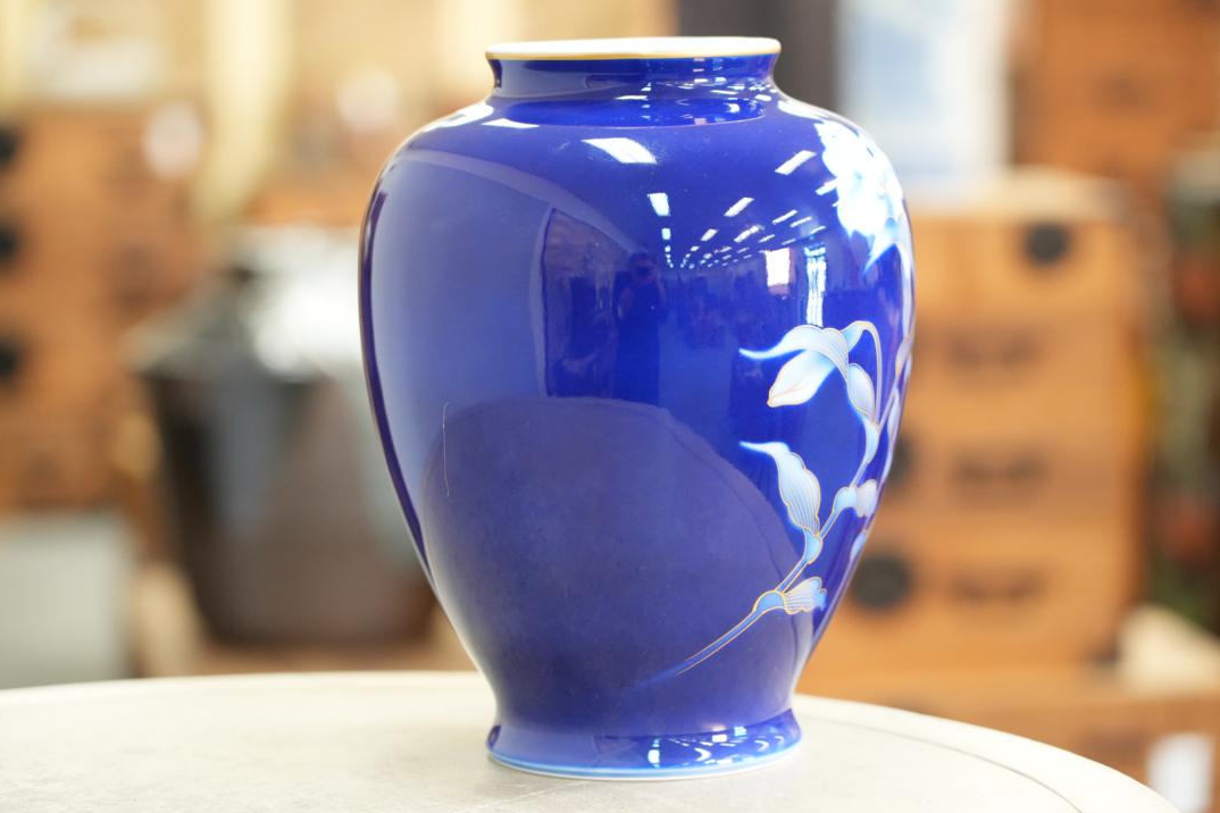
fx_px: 3592
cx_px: 609
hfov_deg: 19.3
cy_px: 408
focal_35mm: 106
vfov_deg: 12.9
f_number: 4
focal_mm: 105
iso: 5000
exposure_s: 1/125
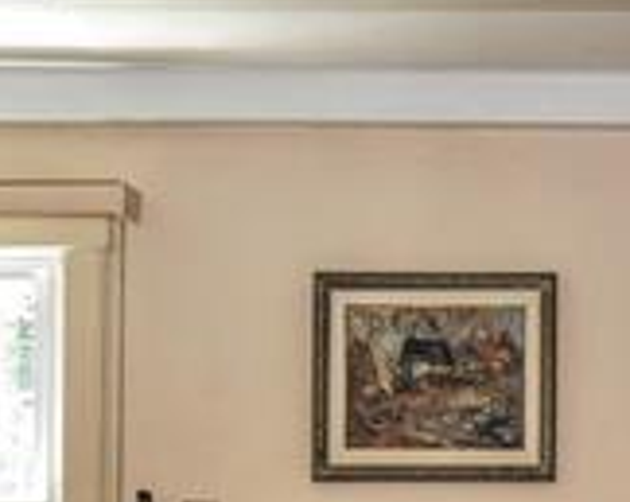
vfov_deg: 13.8
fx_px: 1991
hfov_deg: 17.9
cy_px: 660
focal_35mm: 107
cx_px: 478
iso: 800
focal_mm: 18
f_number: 5
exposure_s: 1/100
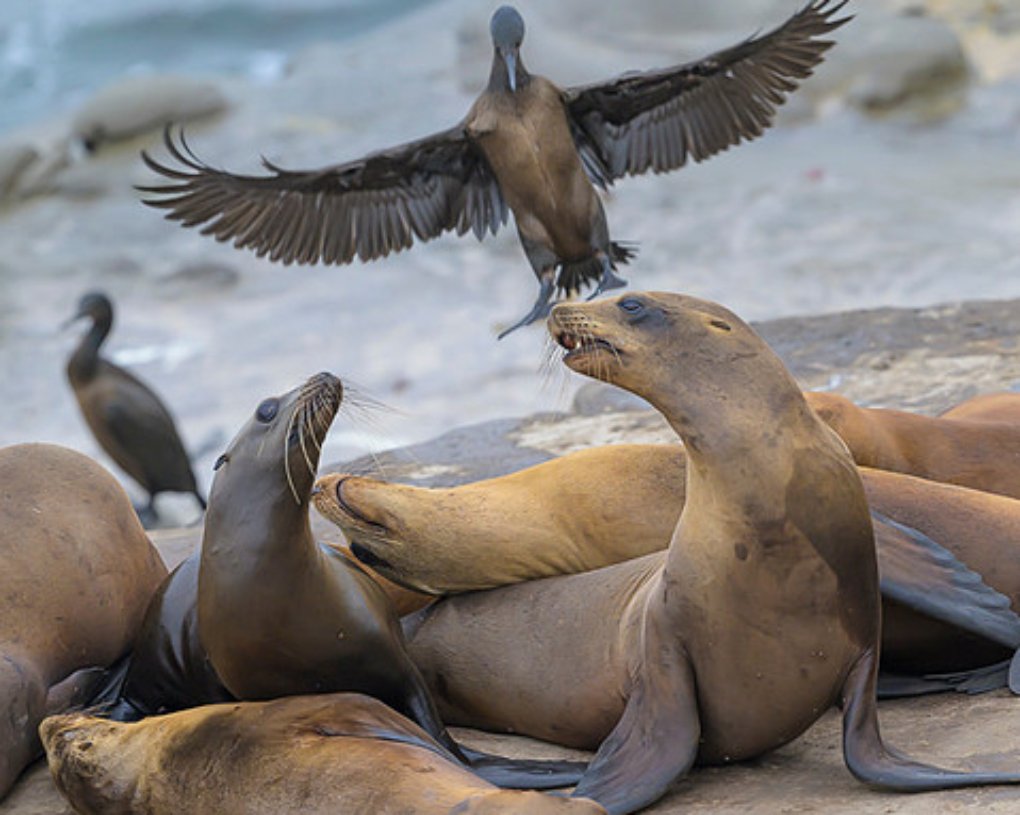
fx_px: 15725
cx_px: 566
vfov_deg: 3.0
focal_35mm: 521
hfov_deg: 3.7
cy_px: 467
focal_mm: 400
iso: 1250
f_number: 4.5
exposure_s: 1/800
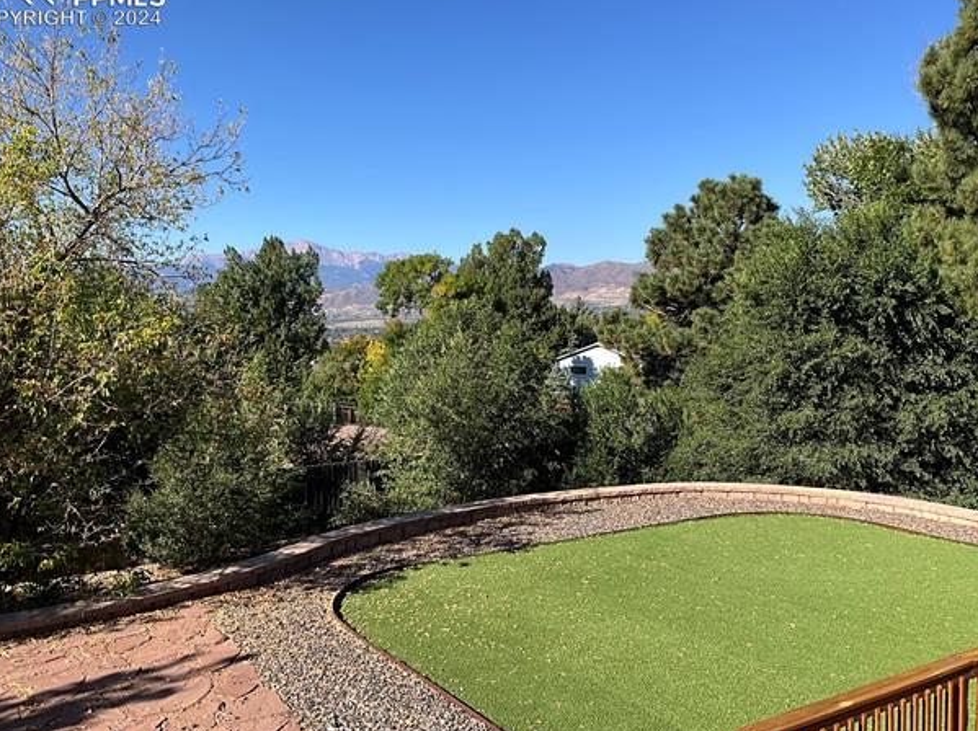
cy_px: 360
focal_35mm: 31
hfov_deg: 58.4
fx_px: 875
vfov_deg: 45.4
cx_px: 483
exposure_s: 1/1311
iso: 25
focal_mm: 3
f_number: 1.8
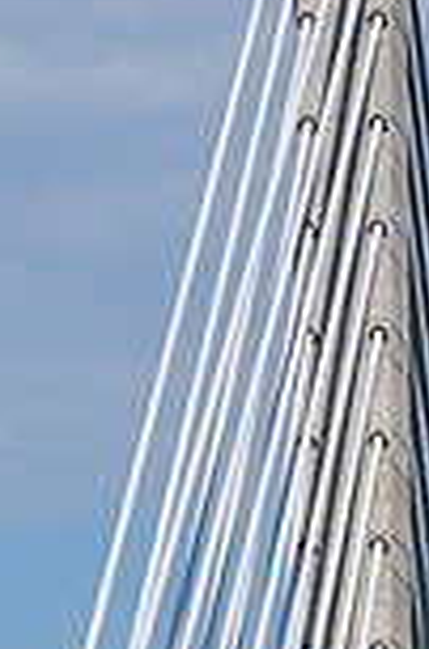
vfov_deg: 4.7
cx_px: 501
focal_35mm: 443
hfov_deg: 3.1
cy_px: 585
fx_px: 7972
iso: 200
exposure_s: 1/1000
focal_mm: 78
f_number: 8
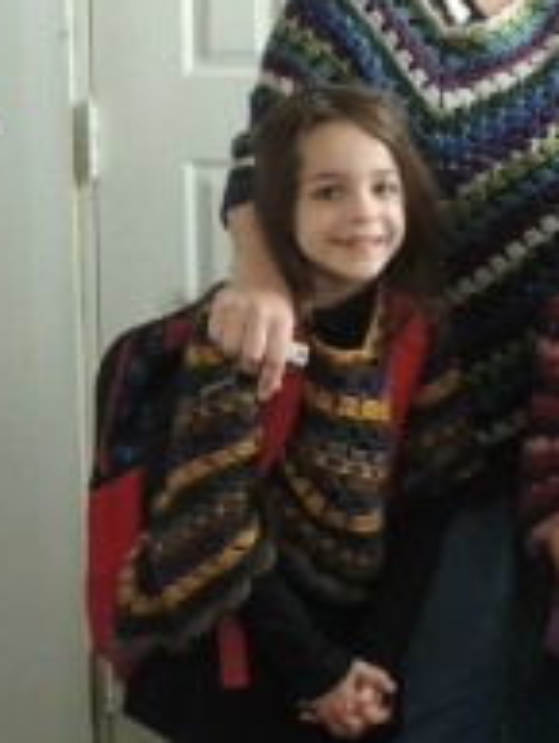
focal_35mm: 89
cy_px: 416
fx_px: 1914
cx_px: 493
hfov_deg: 16.4
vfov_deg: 22.0
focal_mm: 7.6
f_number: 3.4
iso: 400
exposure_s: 1/25
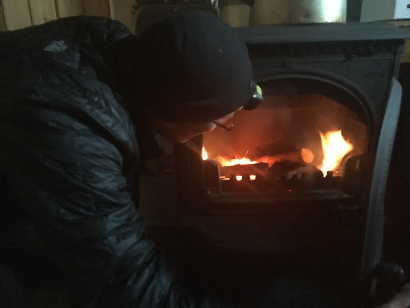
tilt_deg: -18.0
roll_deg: +1.2
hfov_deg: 61.7
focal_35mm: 29
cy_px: 154
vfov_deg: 48.2
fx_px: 343
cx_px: 205
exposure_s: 1/15
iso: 2000
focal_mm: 4.15
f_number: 2.2
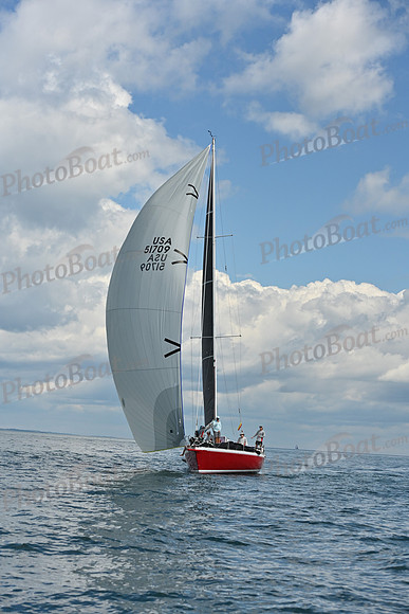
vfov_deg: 28.8
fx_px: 1192
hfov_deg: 19.5
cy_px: 307
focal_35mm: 70
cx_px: 204
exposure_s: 1/1000
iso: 250
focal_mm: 70
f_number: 5.6
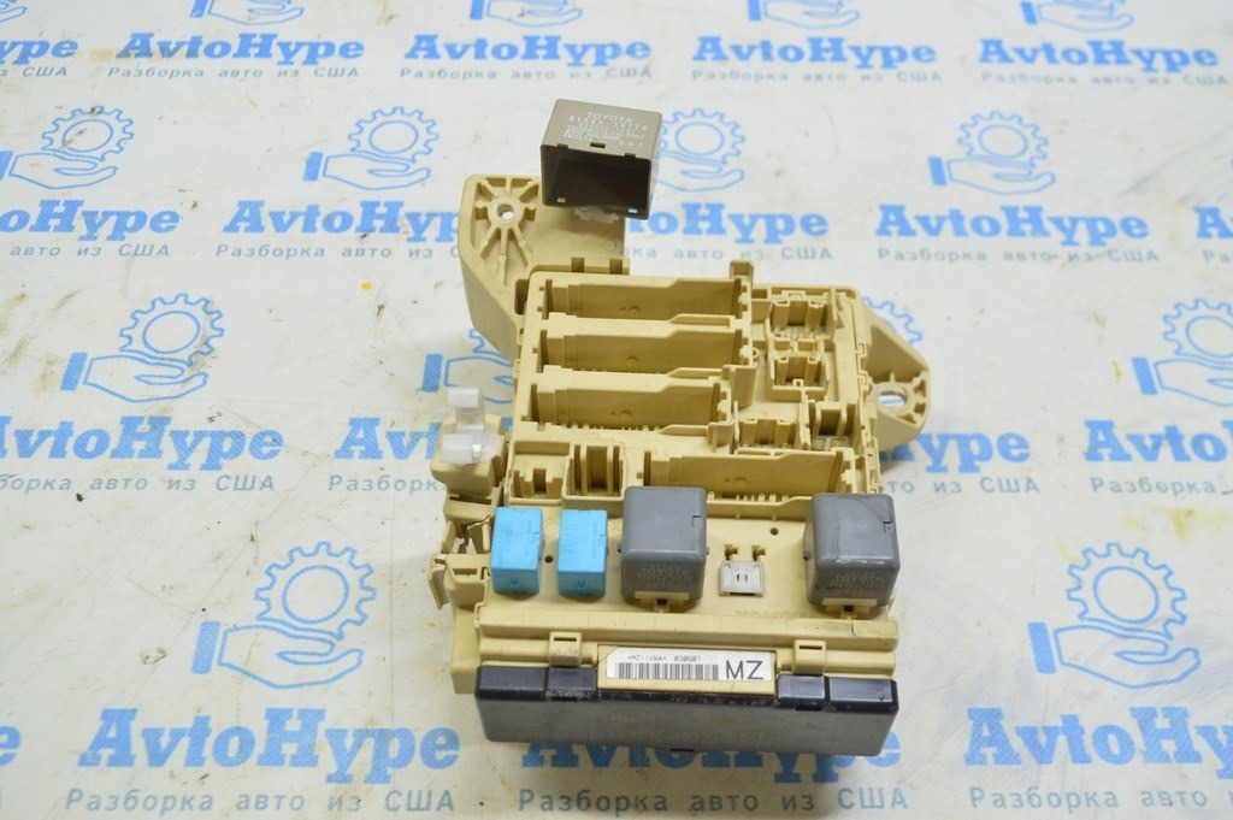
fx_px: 1232
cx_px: 616
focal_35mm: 36
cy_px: 410
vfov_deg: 36.8
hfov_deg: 53.2
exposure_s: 1/20
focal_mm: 24
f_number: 5.6
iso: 400
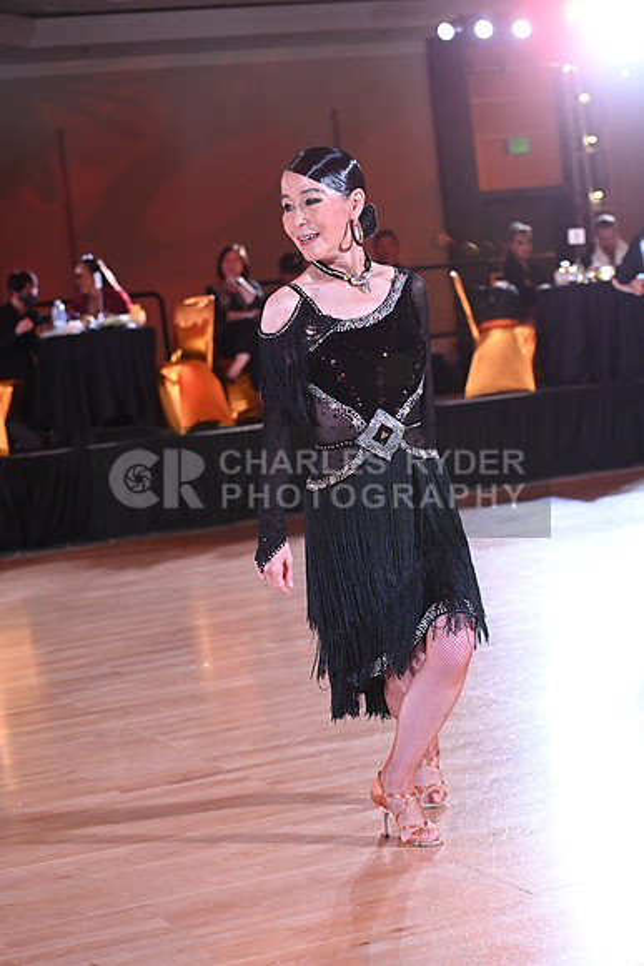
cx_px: 322
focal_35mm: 75
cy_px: 483
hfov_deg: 18.2
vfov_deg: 27.0
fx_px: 2011
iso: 5000
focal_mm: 75
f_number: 5
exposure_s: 1/400
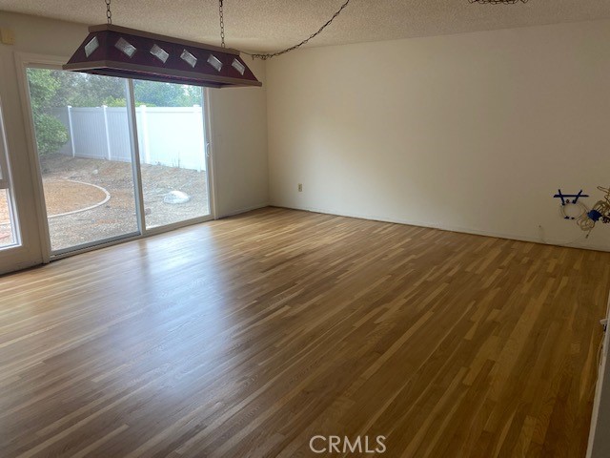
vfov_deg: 53.1
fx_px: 458
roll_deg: -0.1
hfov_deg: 67.3
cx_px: 305
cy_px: 229
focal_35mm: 26
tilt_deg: -13.3
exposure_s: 1/120
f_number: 1.8
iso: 64
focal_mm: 4.25
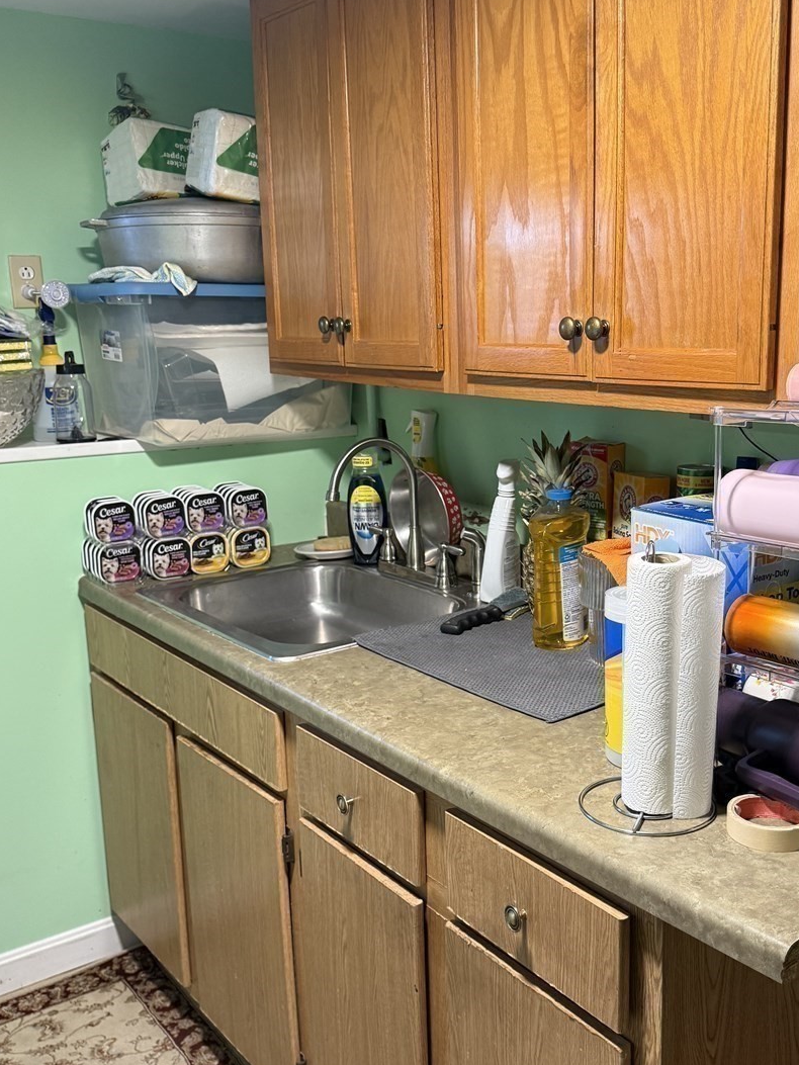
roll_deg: -0.3
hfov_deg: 40.4
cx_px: 499
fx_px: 1077
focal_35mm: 35
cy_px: 541
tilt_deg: -13.3
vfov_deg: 52.6
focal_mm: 6.76
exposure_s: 1/60
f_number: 1.78
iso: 250
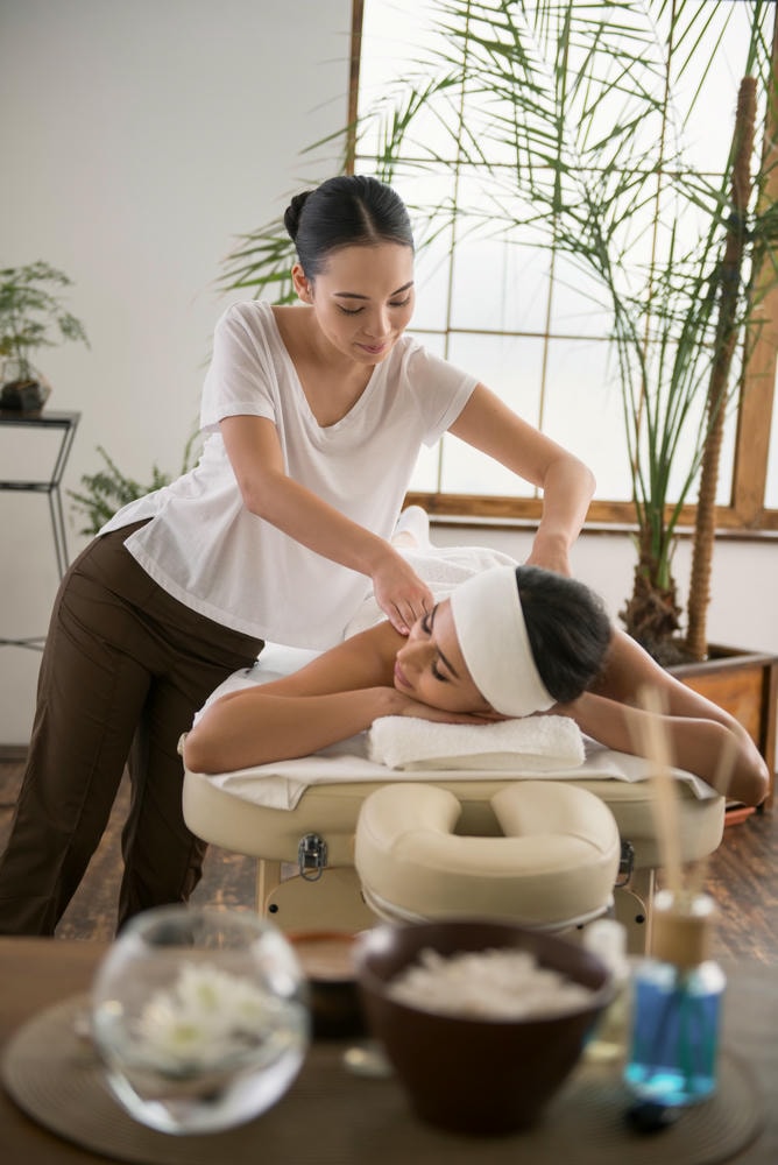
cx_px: 389
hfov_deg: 27.0
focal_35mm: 50
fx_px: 1618
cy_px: 582
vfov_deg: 39.6
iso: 200
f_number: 2.8
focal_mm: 50
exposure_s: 1/160
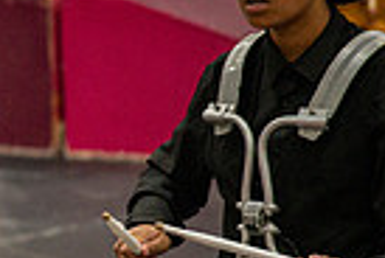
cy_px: 139
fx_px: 9046
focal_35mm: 844
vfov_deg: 1.6
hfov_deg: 2.4
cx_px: -388
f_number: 4
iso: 5600
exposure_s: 1/500
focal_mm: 200
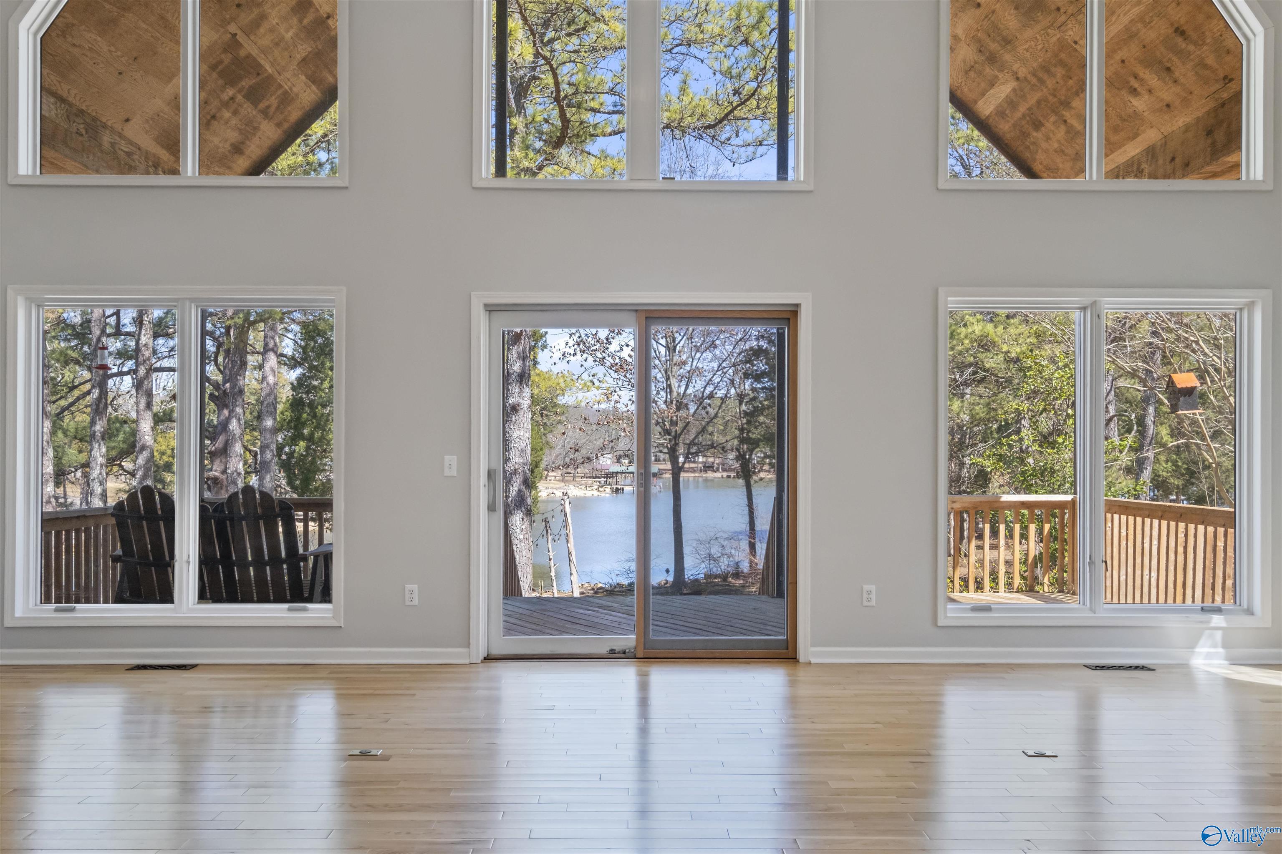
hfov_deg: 61.9
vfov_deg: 43.6
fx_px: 1068
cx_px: 641
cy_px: 427
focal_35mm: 30
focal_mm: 20
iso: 800
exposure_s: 1/60
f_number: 7.1
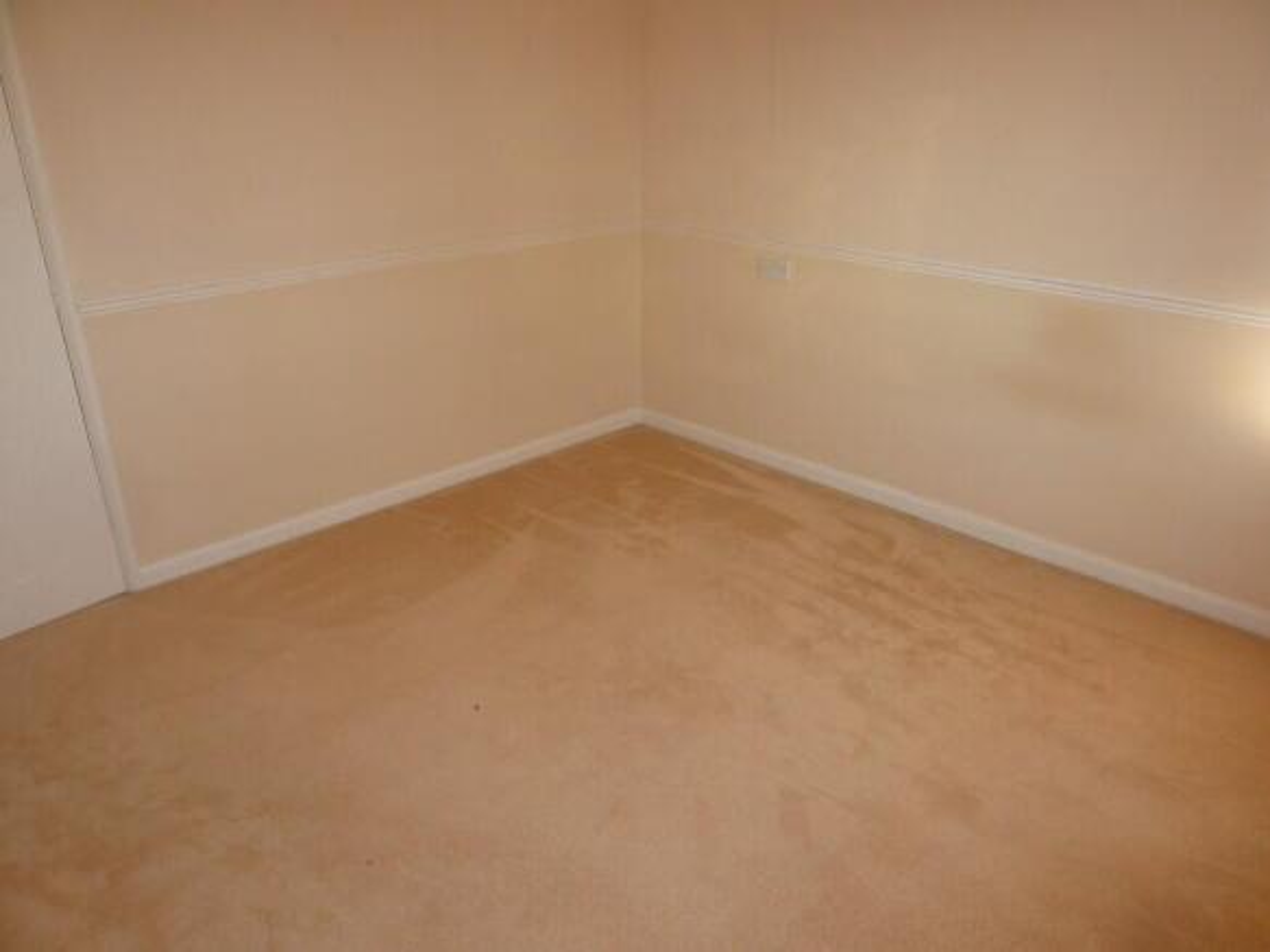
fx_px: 917
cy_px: 476
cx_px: 635
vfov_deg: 54.9
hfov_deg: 69.4
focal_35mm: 25
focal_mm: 4.1
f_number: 3.3
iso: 100
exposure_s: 1/30
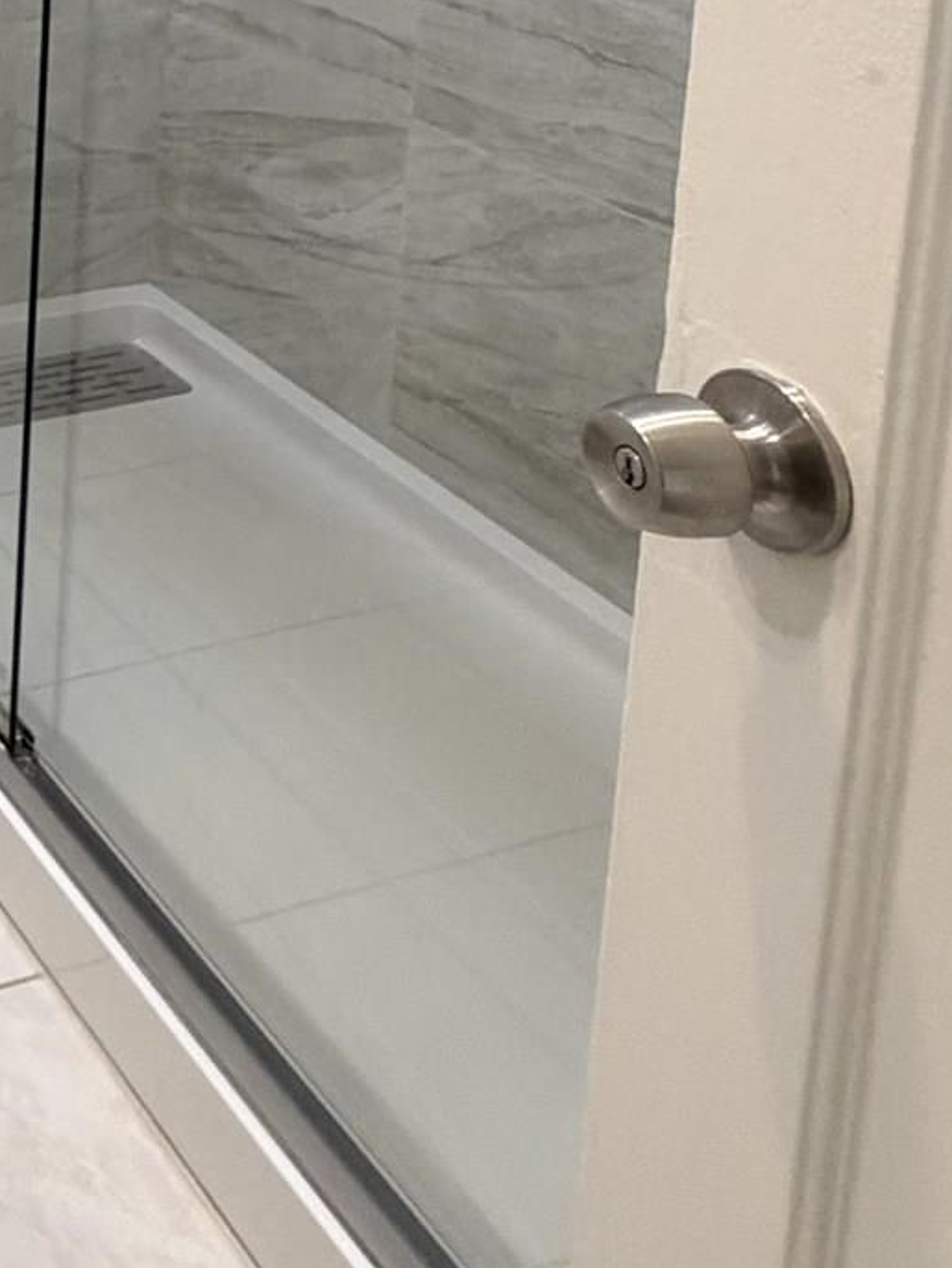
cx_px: -566
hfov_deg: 23.2
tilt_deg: -7.5
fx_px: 1722
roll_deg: +0.2
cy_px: -283
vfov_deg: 32.7
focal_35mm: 47
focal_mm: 2.22
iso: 200
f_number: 2.2
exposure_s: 1/60
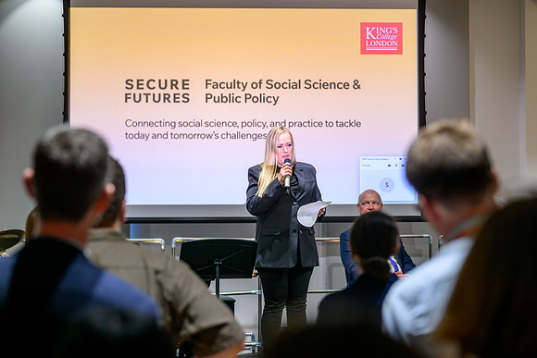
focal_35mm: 84
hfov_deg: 24.1
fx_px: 1256
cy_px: 179
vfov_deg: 16.2
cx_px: 268
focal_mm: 84
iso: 200
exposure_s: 1/100
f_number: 2.8
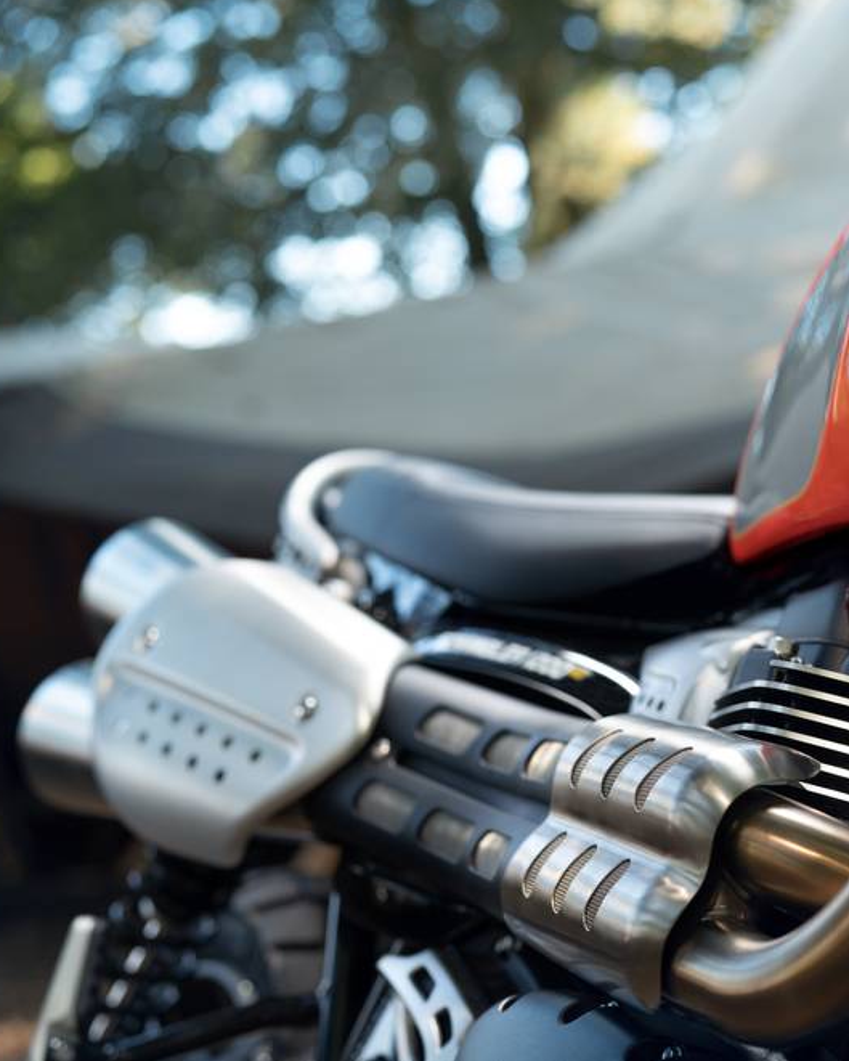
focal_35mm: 71
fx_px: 2230
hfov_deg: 21.2
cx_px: 729
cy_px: 529
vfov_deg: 26.8
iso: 50
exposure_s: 1/25
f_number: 2.5
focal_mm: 50
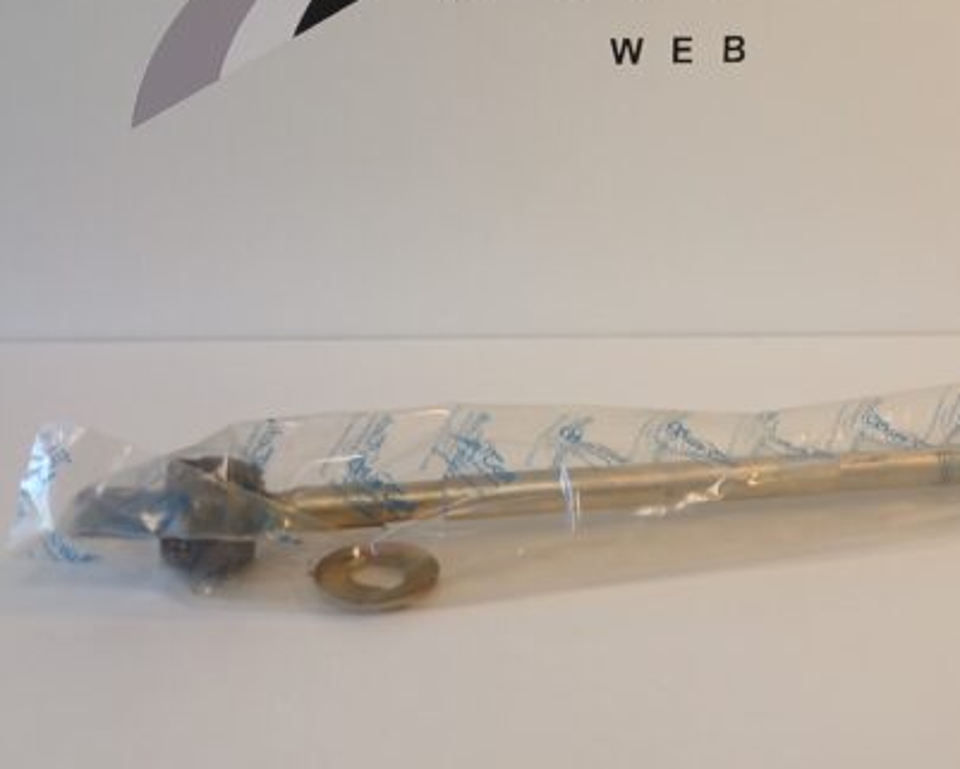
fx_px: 1080
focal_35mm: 38
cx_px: 563
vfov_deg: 38.9
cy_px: 292
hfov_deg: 47.7
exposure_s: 1/50
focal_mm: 3.98
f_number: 1.8
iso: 50
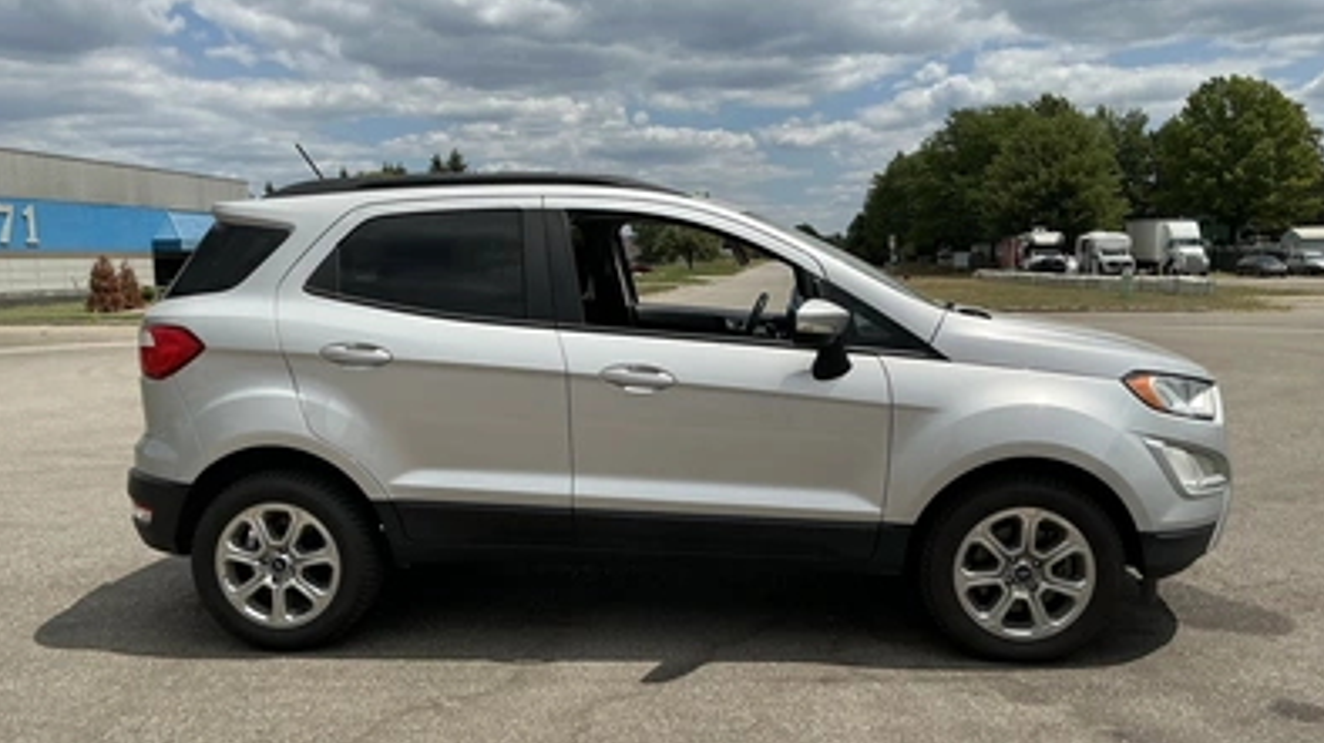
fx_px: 1088
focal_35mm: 31
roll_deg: +1.6
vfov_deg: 37.6
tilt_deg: -6.9
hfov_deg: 62.7
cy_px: 420
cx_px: 665
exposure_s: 1/3125
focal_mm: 3
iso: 25
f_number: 1.8
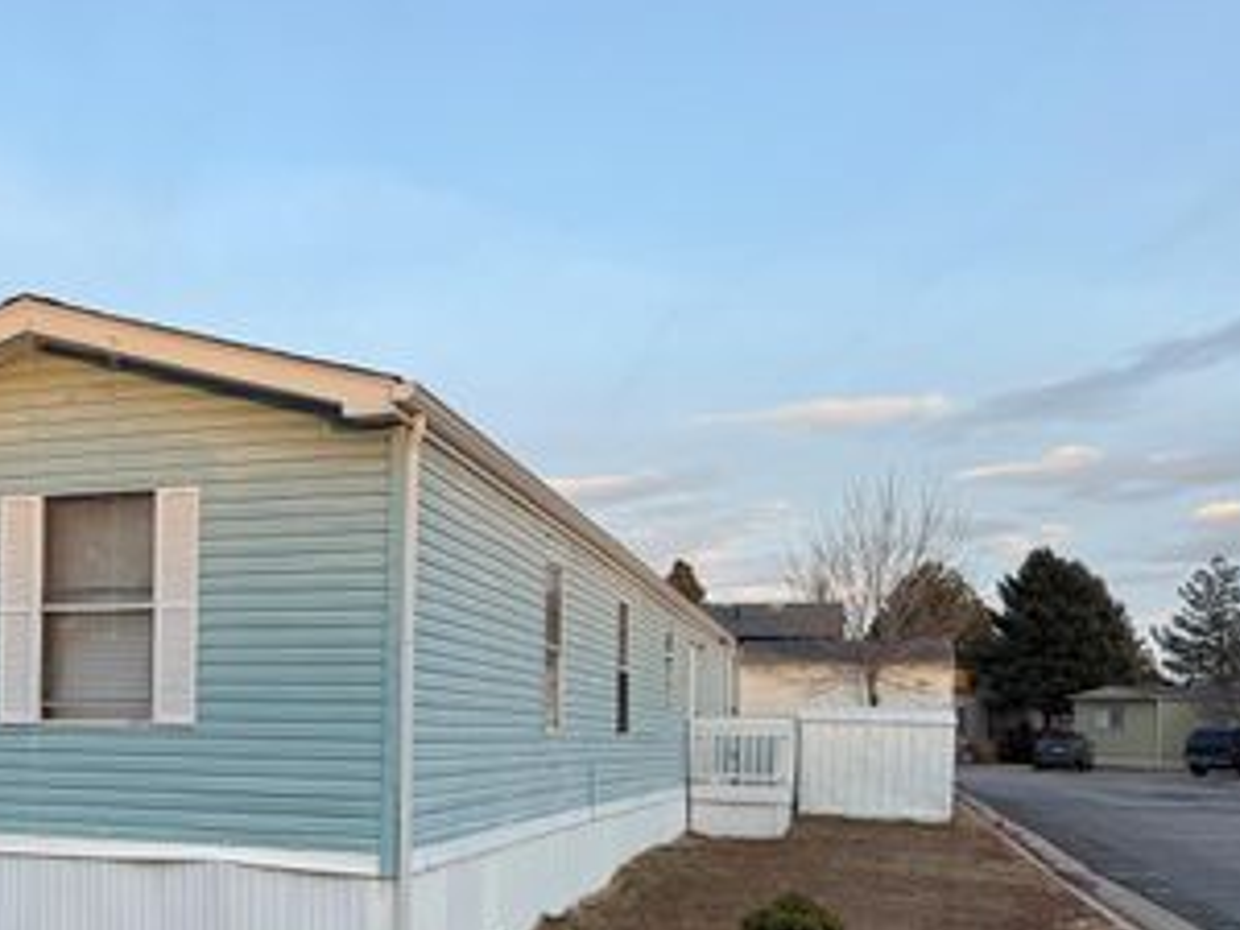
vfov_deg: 35.0
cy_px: 721
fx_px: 1433
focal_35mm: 40
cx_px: 223
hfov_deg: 44.2
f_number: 1.78
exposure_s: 1/198
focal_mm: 6.76
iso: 64
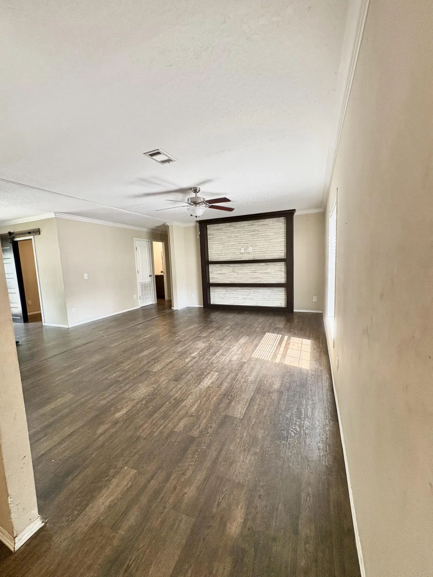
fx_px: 233
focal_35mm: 14
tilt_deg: -5.6
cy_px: 288
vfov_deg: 102.1
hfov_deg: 85.7
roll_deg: +1.9
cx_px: 216
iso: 250
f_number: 2.2
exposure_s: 1/120
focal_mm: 2.22
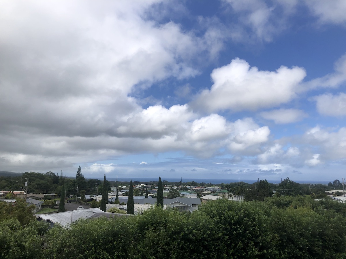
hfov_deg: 63.4
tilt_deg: +9.6
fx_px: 280
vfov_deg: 49.7
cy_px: 130
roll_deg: -0.6
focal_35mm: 28
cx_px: 173
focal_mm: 4
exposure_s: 1/3745
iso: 20
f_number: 1.8
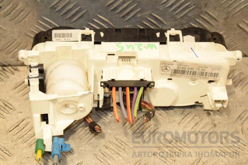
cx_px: 124
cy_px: 82
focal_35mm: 78
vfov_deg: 17.5
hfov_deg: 26.0
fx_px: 537
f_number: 7.1
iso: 800
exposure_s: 1/200
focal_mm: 52
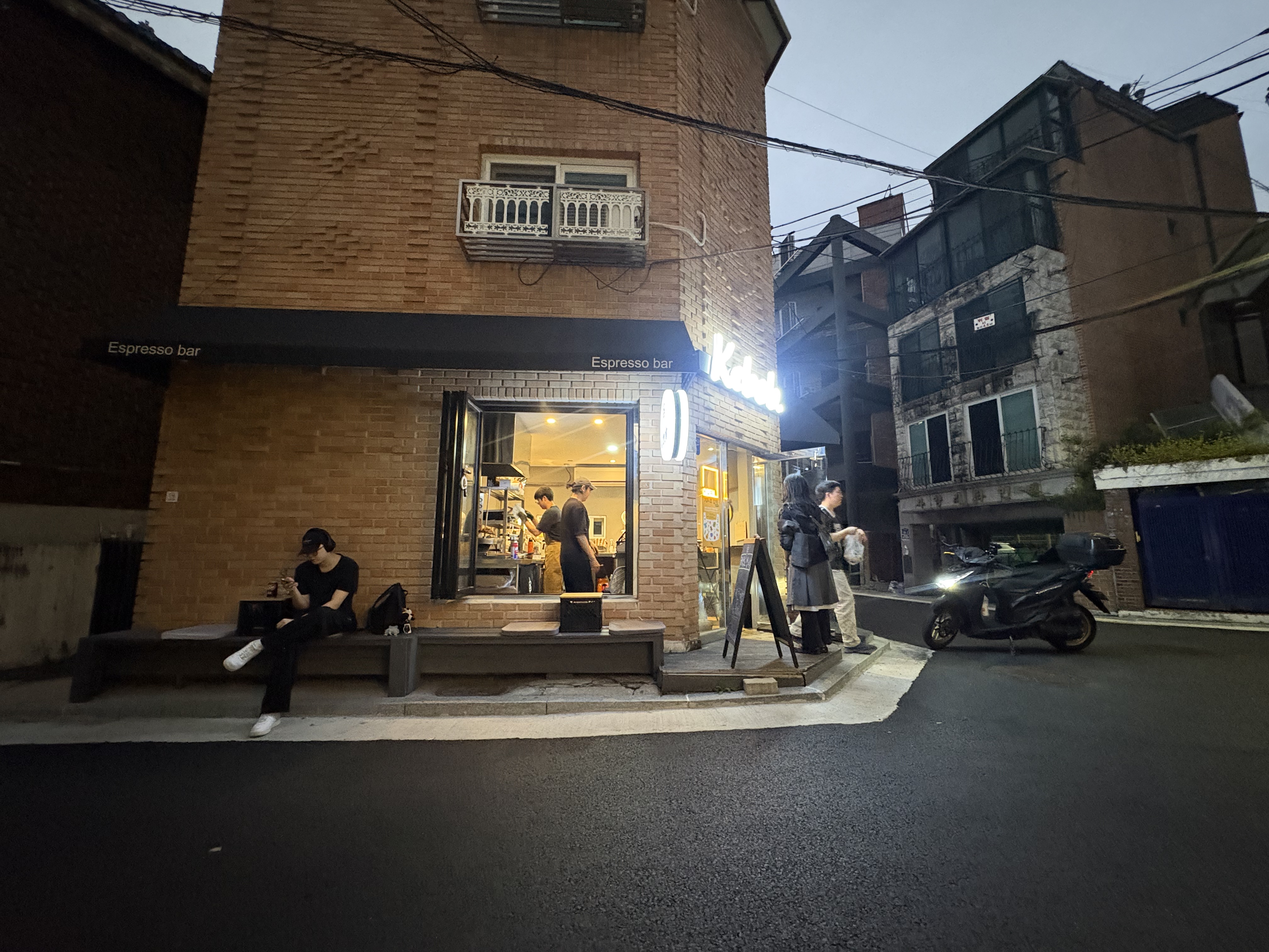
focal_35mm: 14
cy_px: 476
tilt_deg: +8.3
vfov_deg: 85.7
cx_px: 634
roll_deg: -0.3
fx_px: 513
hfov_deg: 102.1
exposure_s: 1/60
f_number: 2.2
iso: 800
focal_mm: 2.22
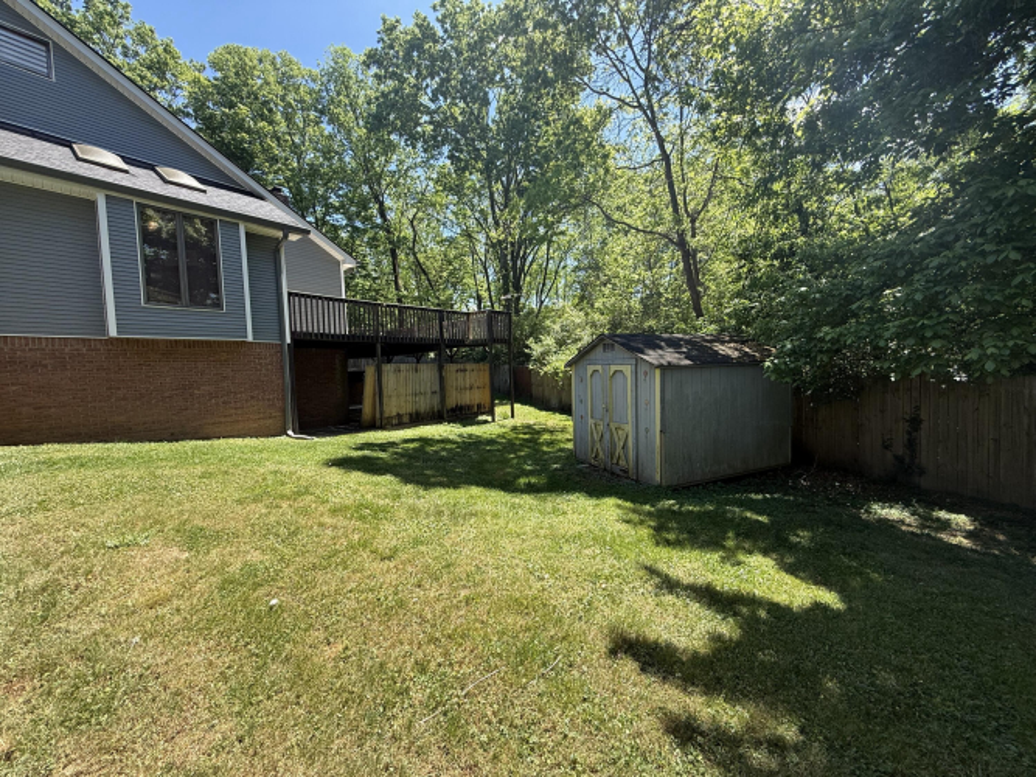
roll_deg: +1.7
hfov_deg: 102.1
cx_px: 518
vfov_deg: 85.7
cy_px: 388
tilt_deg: -2.2
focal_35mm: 14
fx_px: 419
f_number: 2.2
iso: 50
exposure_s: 1/506
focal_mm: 2.22
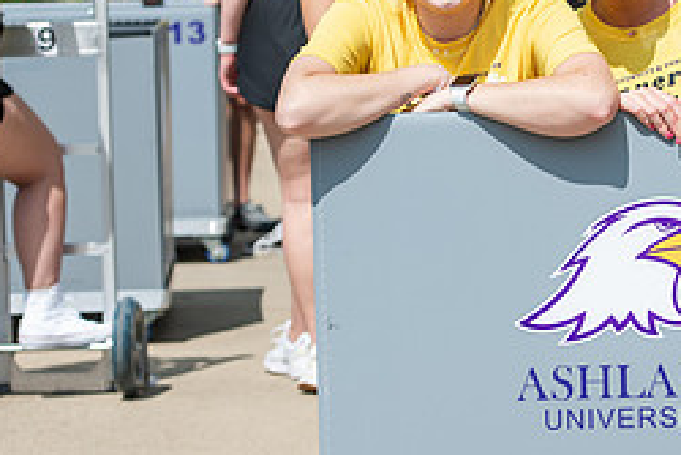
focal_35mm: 190
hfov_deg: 10.8
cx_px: 515
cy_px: 94
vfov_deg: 7.2
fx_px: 3596
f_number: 4
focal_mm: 82
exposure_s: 1/500
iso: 64
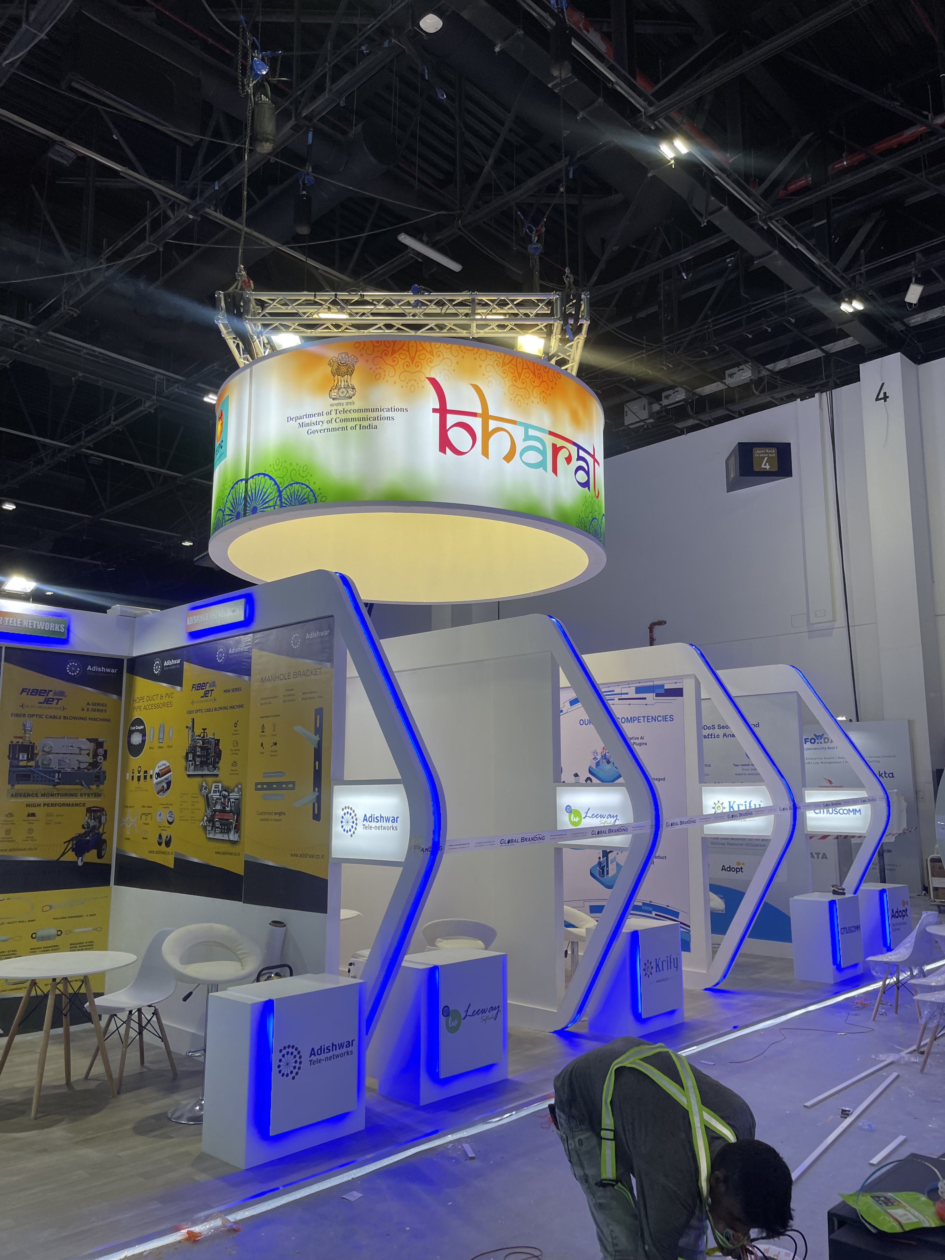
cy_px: 630
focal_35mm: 26
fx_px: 946
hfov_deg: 53.1
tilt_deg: +10.4
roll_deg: +1.2
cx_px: 472
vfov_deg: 67.3
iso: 32
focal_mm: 5.1
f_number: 1.6
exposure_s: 1/101
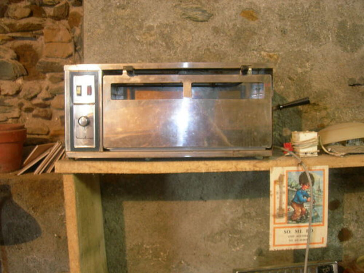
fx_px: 400
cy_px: 136
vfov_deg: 37.7
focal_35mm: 38
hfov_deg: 49.0
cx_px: 182
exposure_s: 1/2.4
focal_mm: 7.8
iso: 200
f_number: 2.8
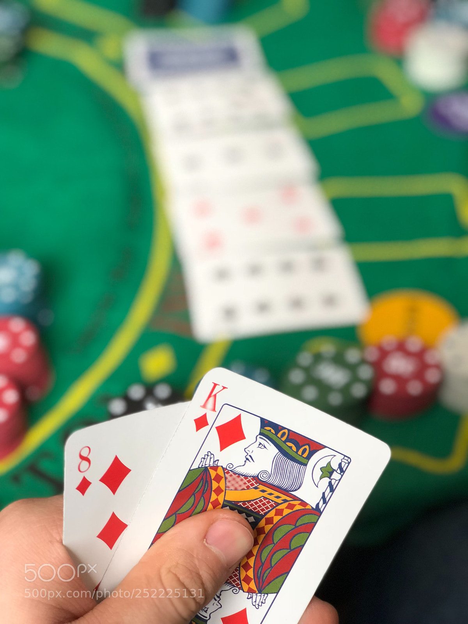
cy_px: 312
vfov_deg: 33.8
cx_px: 234
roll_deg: +3.8
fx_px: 1028
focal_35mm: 57
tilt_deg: -44.2
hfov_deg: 25.7
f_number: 2.8
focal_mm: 6.6
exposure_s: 1/50
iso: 64
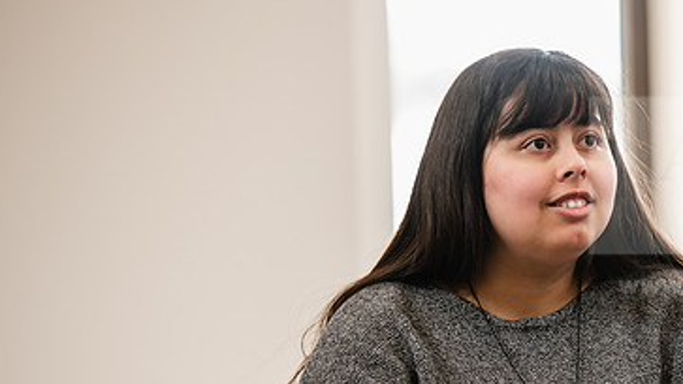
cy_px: 325
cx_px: 532
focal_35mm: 268
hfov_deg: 8.0
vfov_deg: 4.5
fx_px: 4853
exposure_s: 1/200
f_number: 3.5
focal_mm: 160
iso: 800
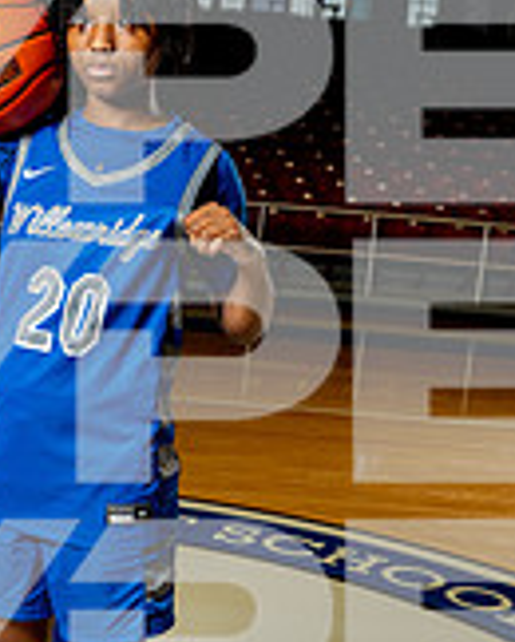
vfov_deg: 29.1
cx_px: 32
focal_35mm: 65
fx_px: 1236
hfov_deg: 22.8
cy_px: 365
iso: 640
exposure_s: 1/250
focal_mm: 25
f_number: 6.3
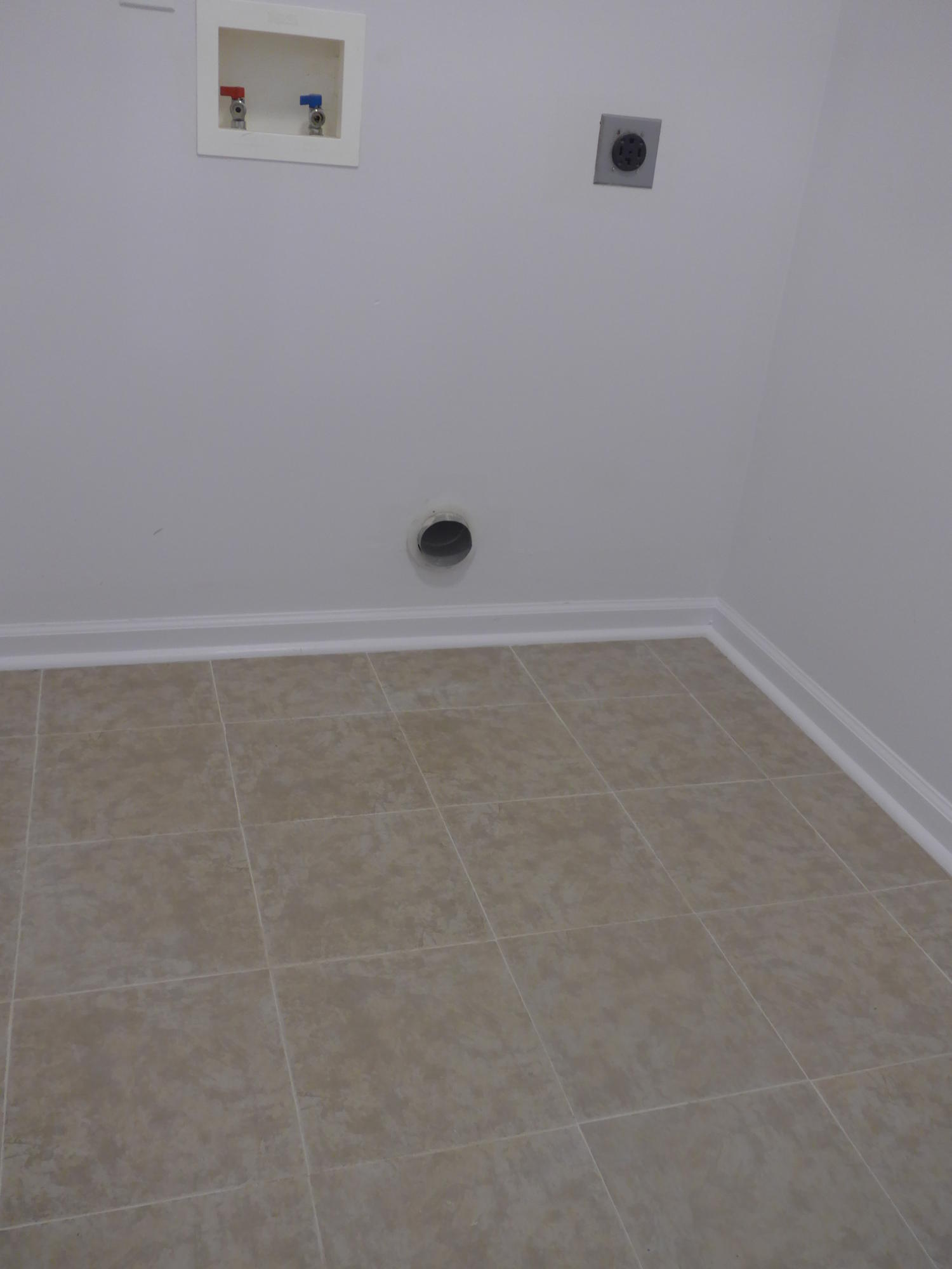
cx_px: 476
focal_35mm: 29
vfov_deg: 61.7
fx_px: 1063
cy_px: 634
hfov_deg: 48.2
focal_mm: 6
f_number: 2
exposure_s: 1/60
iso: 200
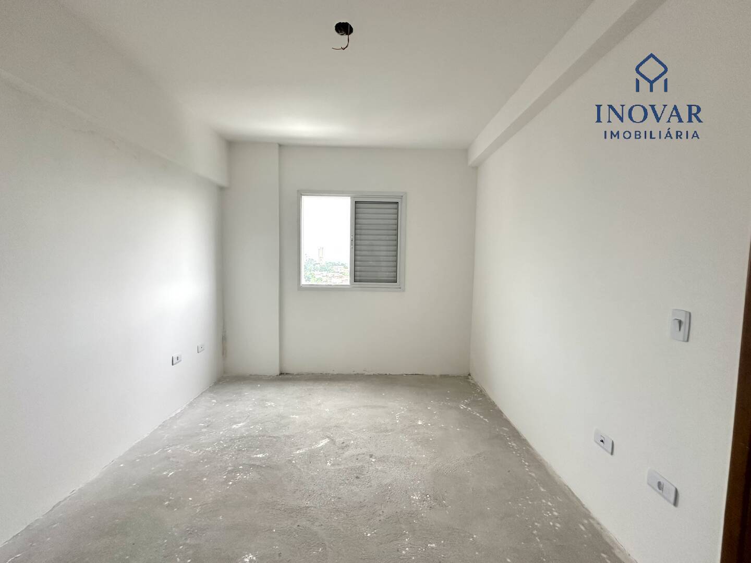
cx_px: 376
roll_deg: -1.7
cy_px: 282
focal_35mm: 14
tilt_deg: -3.8
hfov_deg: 102.1
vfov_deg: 85.7
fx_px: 304
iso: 160
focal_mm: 2.22
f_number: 2.2
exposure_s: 1/99
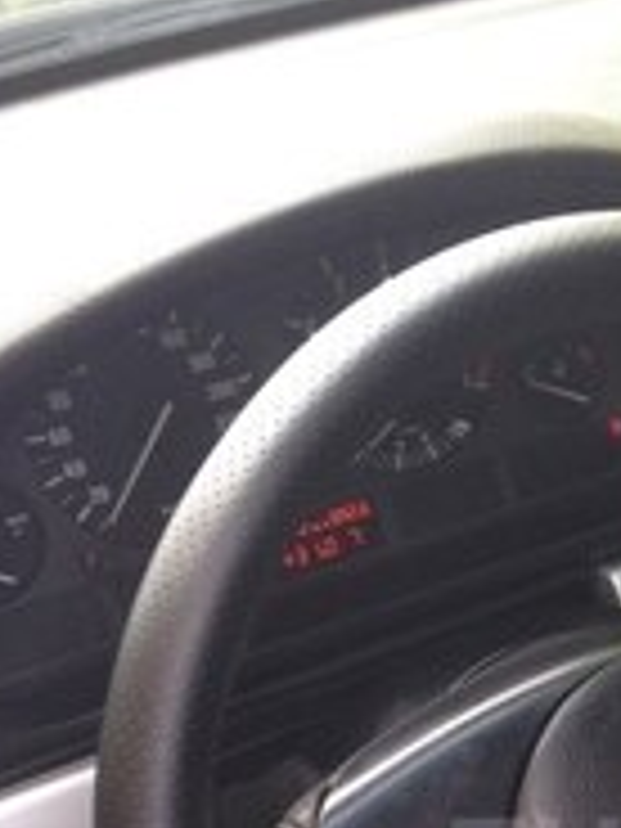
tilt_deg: -38.1
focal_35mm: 89
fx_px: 2129
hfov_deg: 15.8
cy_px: 868
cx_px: 796
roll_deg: +1.8
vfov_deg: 21.1
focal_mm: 4.12
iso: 50
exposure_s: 1/40
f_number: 2.4
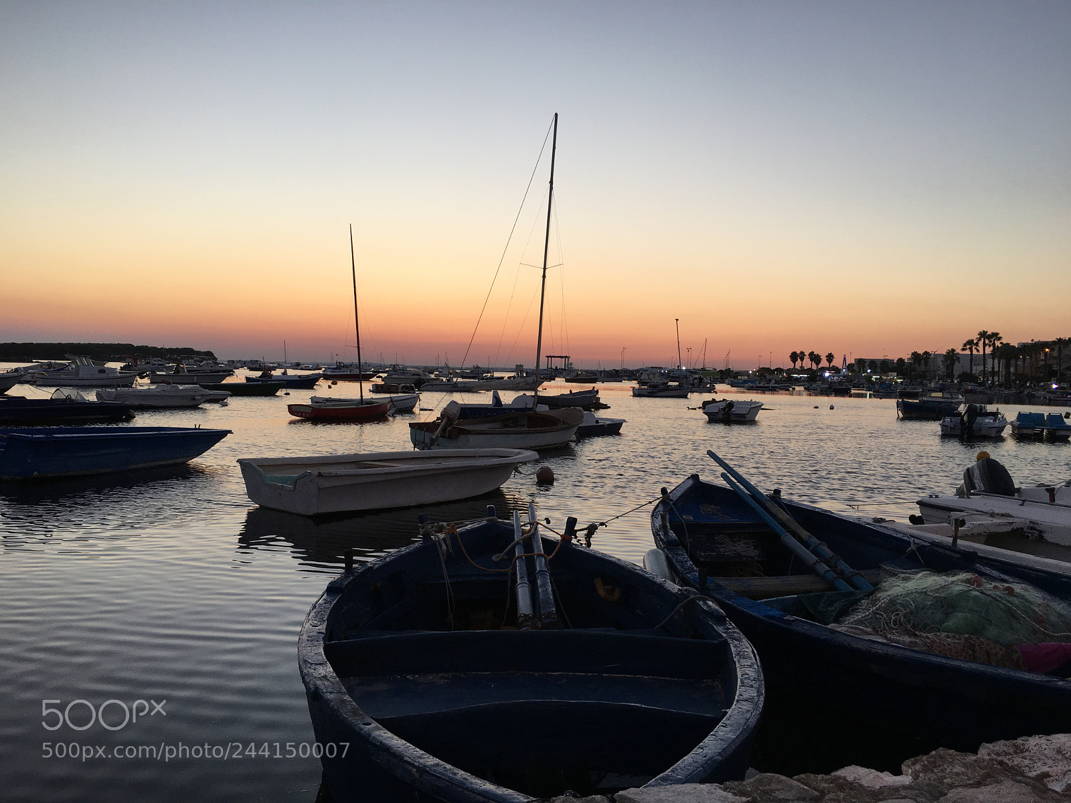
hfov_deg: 61.7
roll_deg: -1.4
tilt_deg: -2.7
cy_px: 402
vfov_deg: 48.2
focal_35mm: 29
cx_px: 536
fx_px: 897
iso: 32
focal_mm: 4.15
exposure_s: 1/50
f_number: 2.2
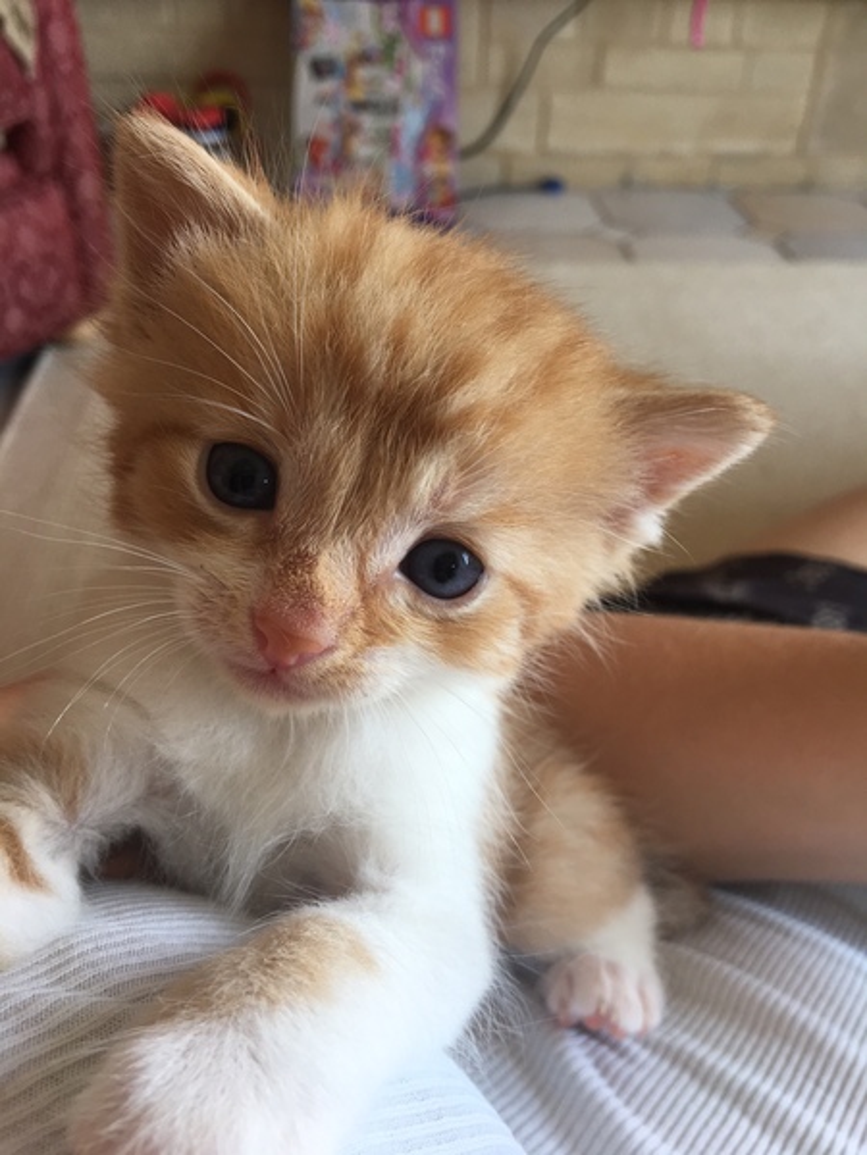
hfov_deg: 48.2
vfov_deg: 61.7
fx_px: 968
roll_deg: -3.2
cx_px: 434
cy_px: 578
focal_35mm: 29
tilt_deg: -37.8
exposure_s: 1/50
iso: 32
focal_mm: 4.15
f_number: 2.2
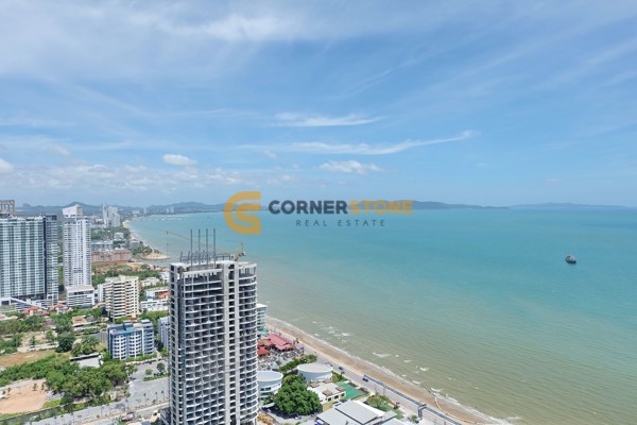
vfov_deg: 53.1
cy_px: 212
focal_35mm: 24
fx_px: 425
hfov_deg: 73.7
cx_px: 318
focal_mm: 16
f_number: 9
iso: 200
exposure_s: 1/420
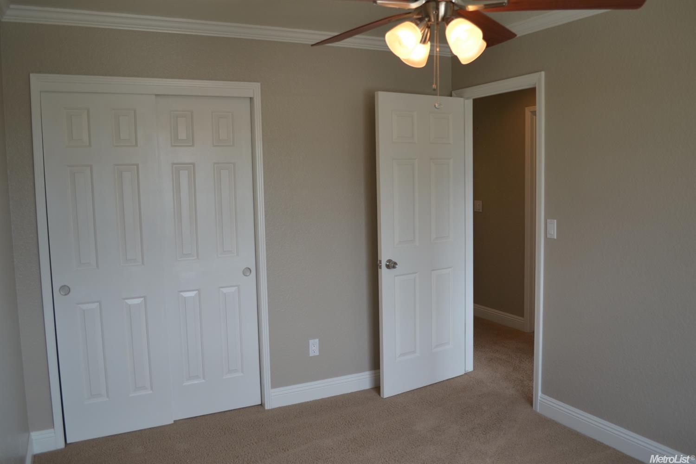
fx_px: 522
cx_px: 348
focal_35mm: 27
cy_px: 232
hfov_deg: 67.4
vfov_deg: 47.9
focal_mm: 18
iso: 100
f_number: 3.5
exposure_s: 1/50
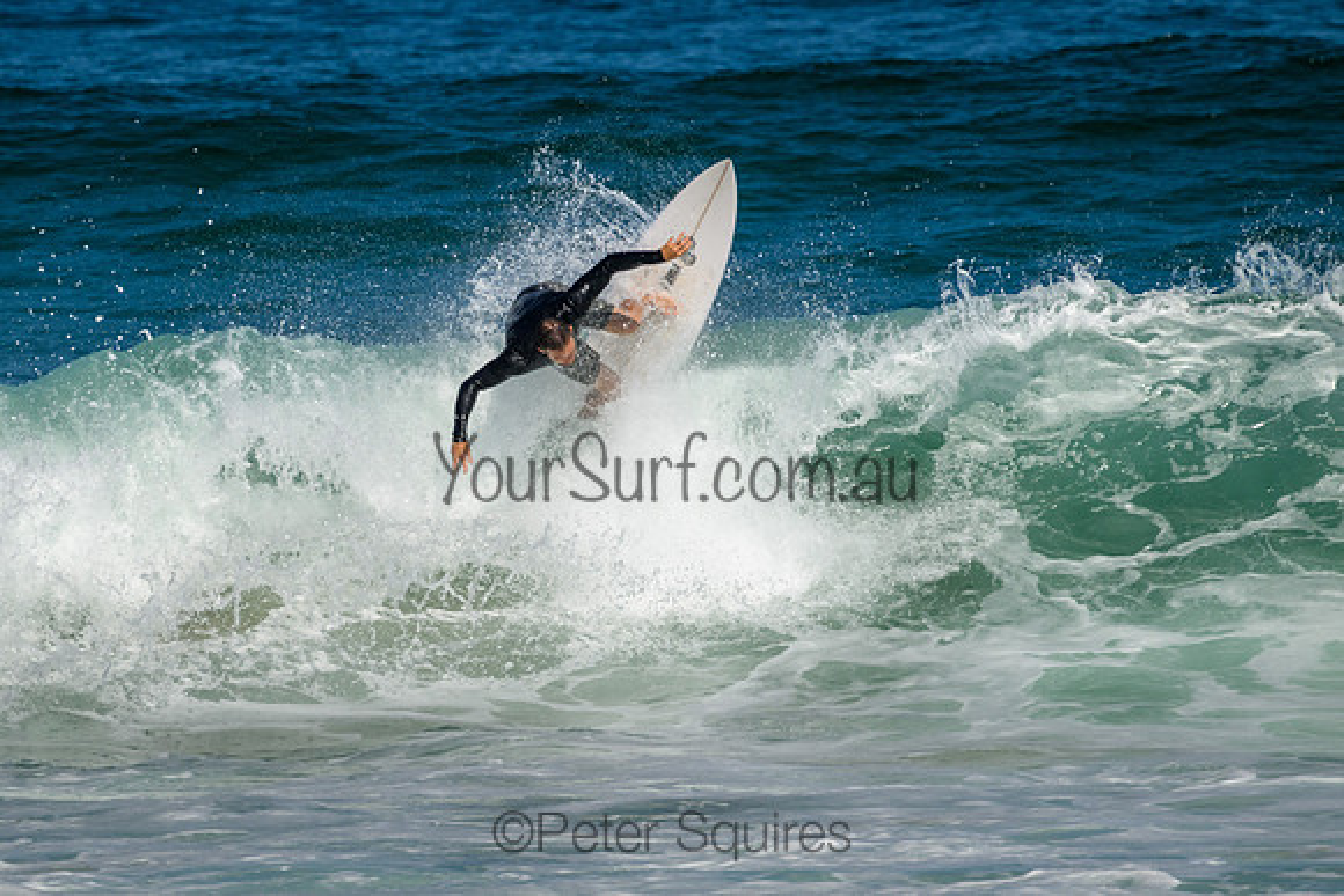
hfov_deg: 2.2
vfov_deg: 1.5
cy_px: 452
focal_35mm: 920
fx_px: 34366
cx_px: 617
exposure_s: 1/2000
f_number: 11
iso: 640
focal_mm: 800
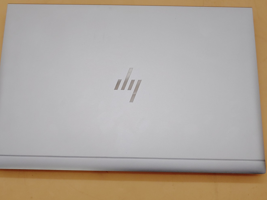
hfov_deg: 51.3
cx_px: 126
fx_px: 278
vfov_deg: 39.6
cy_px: 94
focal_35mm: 36
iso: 50
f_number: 1.8
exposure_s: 1/300
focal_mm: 4.36
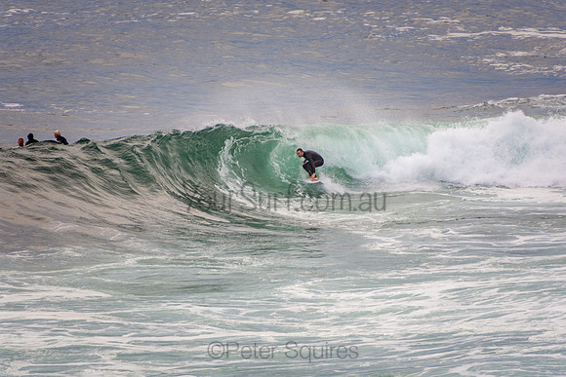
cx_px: 283
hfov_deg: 3.4
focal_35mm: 600
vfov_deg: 2.3
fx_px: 9435
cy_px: 188
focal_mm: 400
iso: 400
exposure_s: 1/800
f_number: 5.6
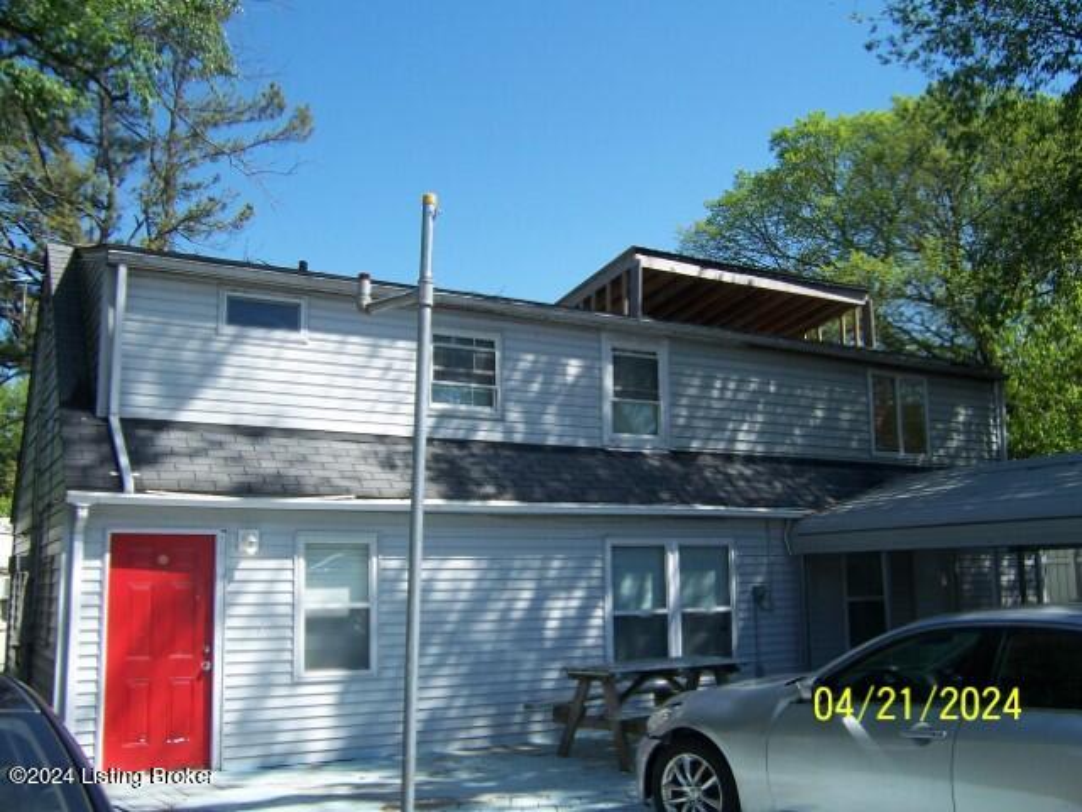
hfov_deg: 55.4
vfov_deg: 42.9
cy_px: 406
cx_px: 541
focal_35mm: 33
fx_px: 1031
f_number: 3.4
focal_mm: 5.5
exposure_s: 1/500
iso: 80
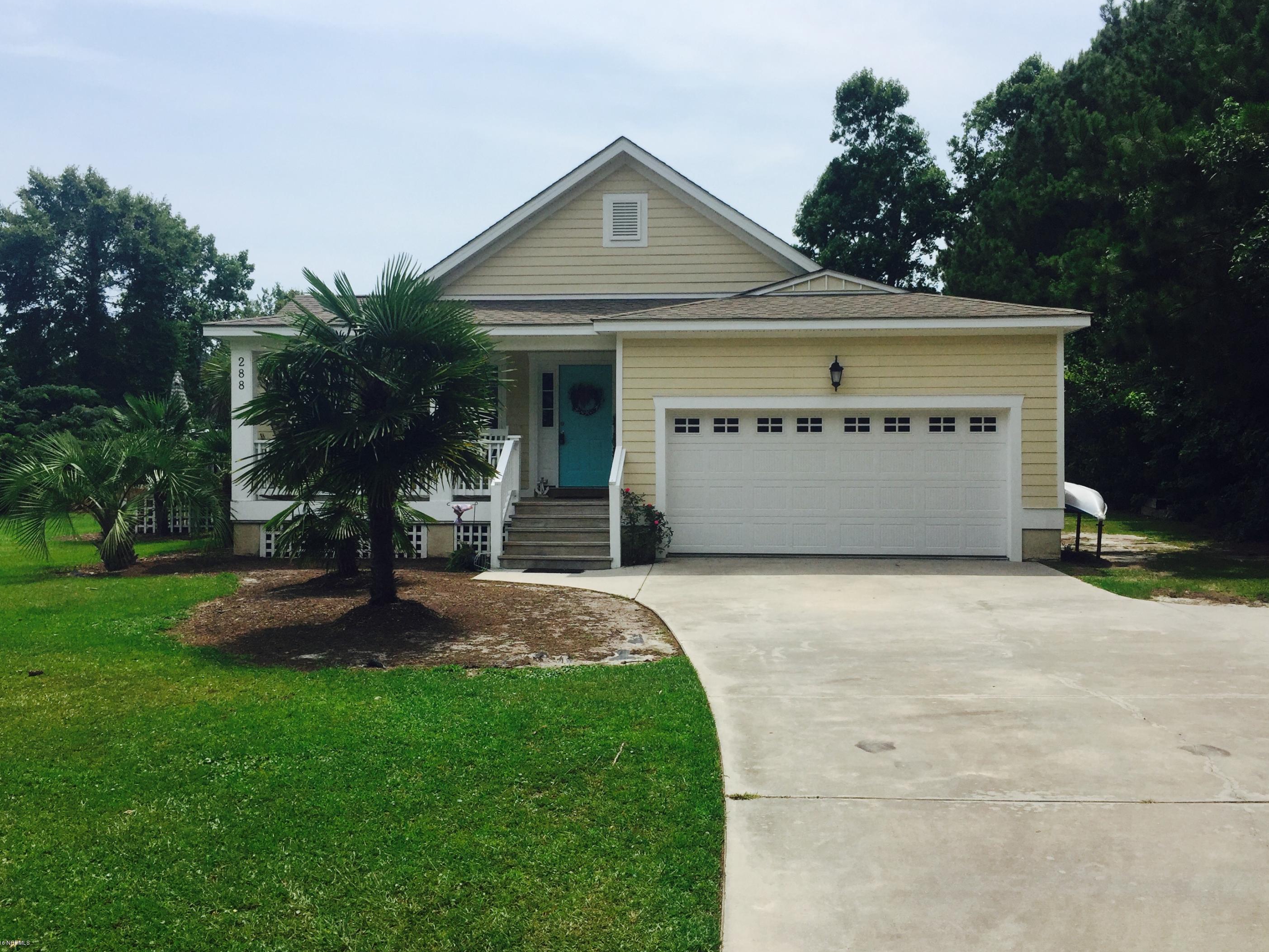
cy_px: 466
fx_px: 1137
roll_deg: -0.2
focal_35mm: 31
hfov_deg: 58.3
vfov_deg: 45.4
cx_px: 664
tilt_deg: +0.7
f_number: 2.2
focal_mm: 4.15
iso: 32
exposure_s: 1/3968
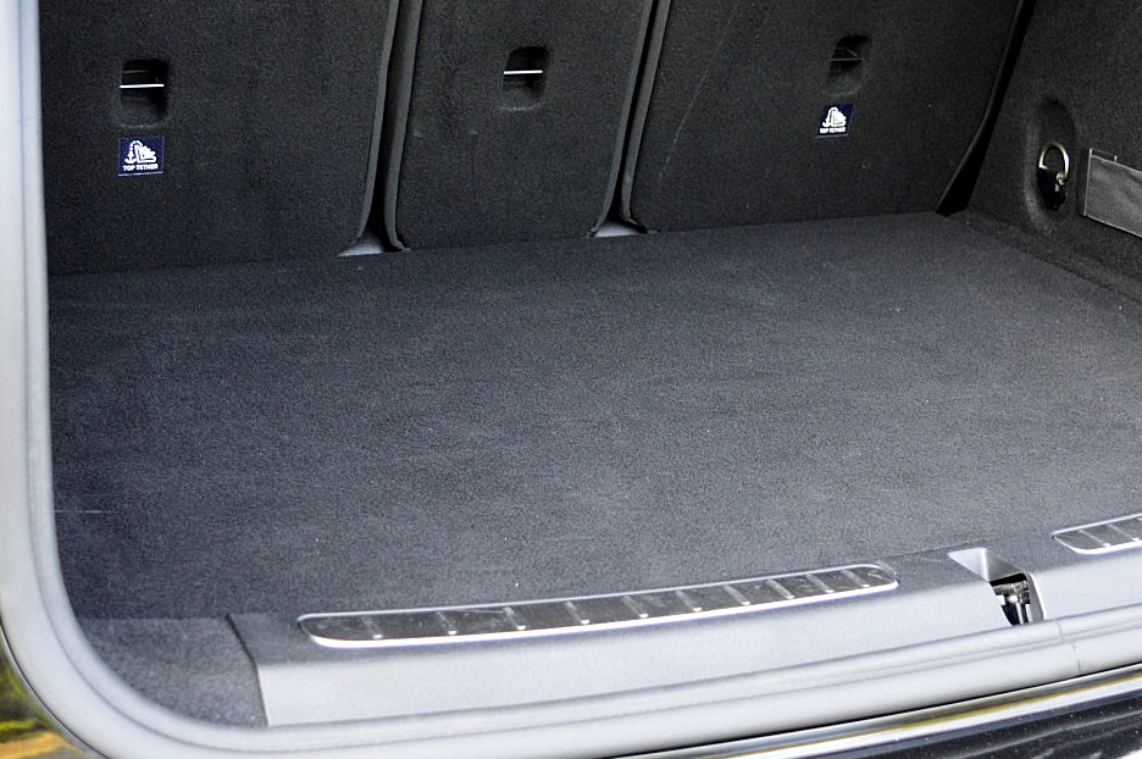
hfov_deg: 33.4
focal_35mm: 60
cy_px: 150
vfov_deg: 22.3
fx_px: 1897
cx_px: 694
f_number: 4.5
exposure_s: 1/60
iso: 800
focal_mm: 23
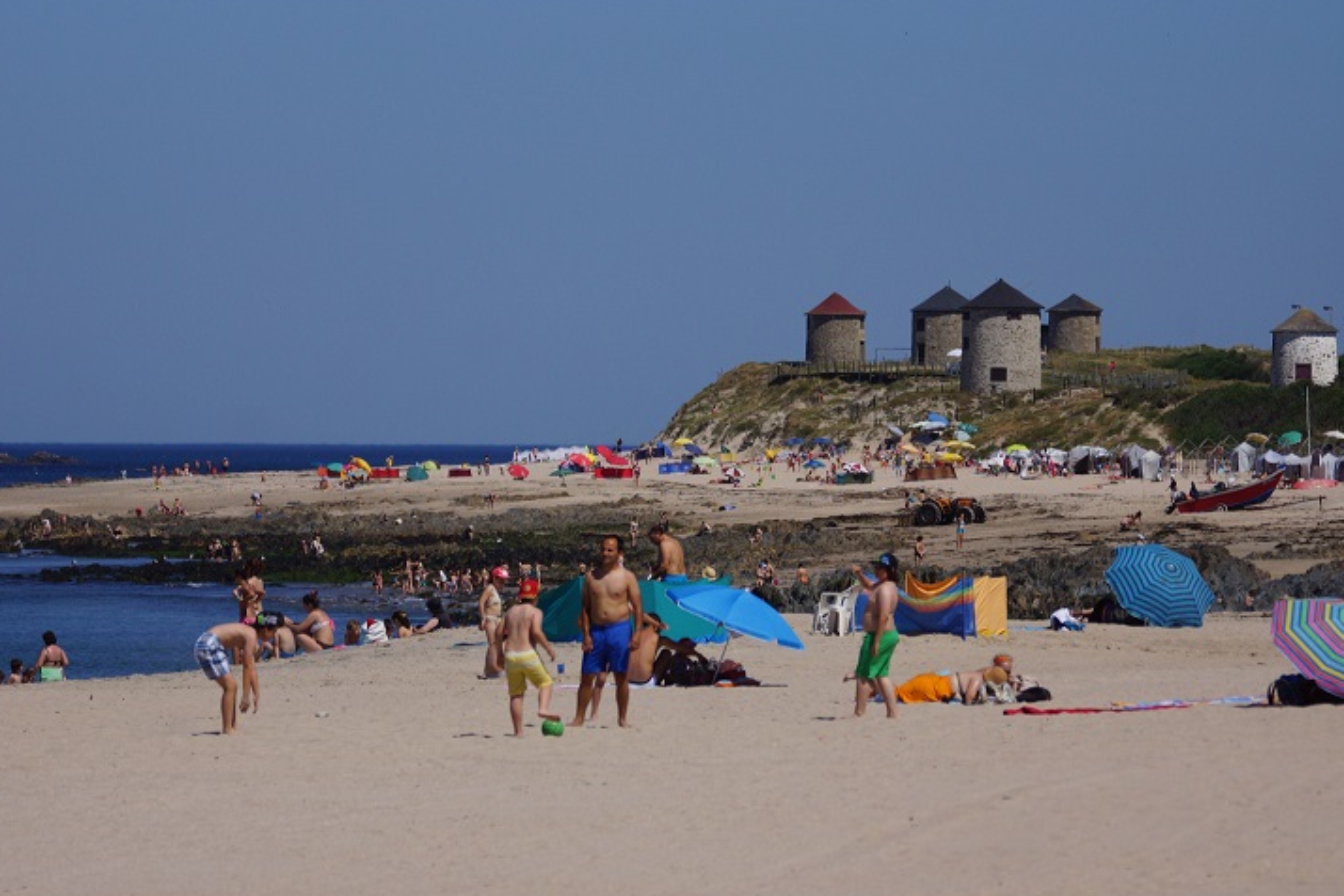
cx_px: 608
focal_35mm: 269
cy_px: 428
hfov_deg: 7.7
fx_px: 10042
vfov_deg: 5.1
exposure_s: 1/1600
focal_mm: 160
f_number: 5.6
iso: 100
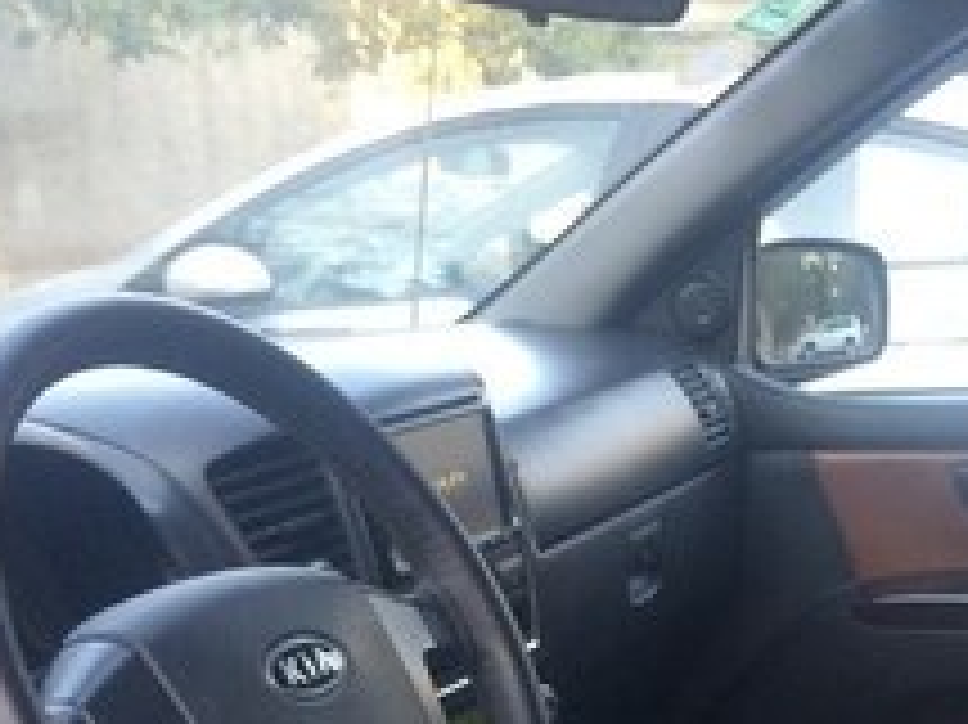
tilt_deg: -22.0
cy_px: 877
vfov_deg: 20.4
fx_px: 1873
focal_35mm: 67
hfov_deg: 28.4
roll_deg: +3.2
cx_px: 774
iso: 50
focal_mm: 4.15
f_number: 2.2
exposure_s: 1/33
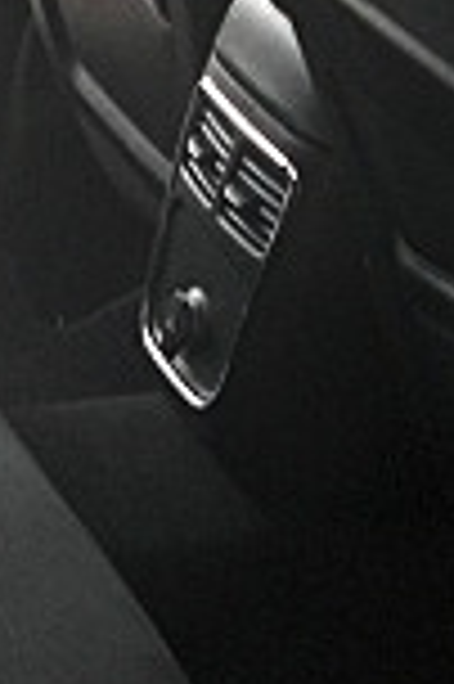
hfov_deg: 8.5
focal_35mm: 158
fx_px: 2995
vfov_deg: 13.0
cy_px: 310
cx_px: -207
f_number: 2.8
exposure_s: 1/100
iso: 400
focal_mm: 6.3
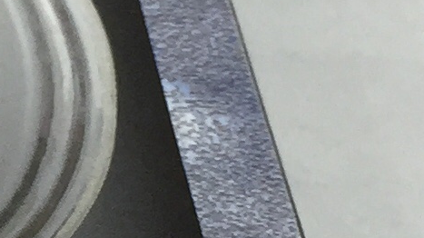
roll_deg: -2.6
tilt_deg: -41.5
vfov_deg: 5.5
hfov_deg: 9.3
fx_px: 2483
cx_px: -316
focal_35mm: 221
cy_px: 264
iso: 50
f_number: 2.2
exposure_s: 1/100
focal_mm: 4.15
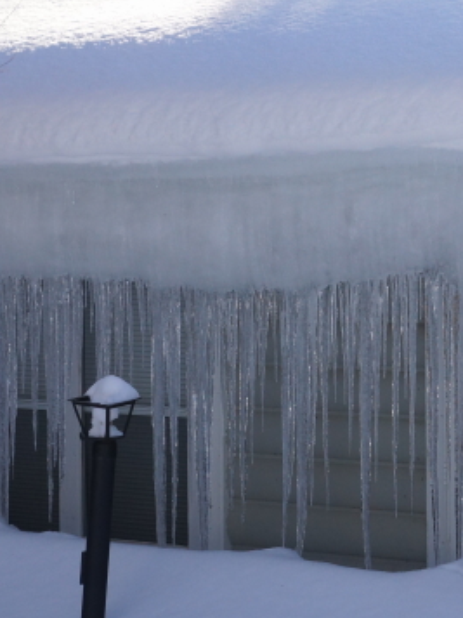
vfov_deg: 12.2
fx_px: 2889
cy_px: 345
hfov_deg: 9.2
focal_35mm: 162
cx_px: 314
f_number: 7.1
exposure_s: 1/200
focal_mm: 40
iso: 400
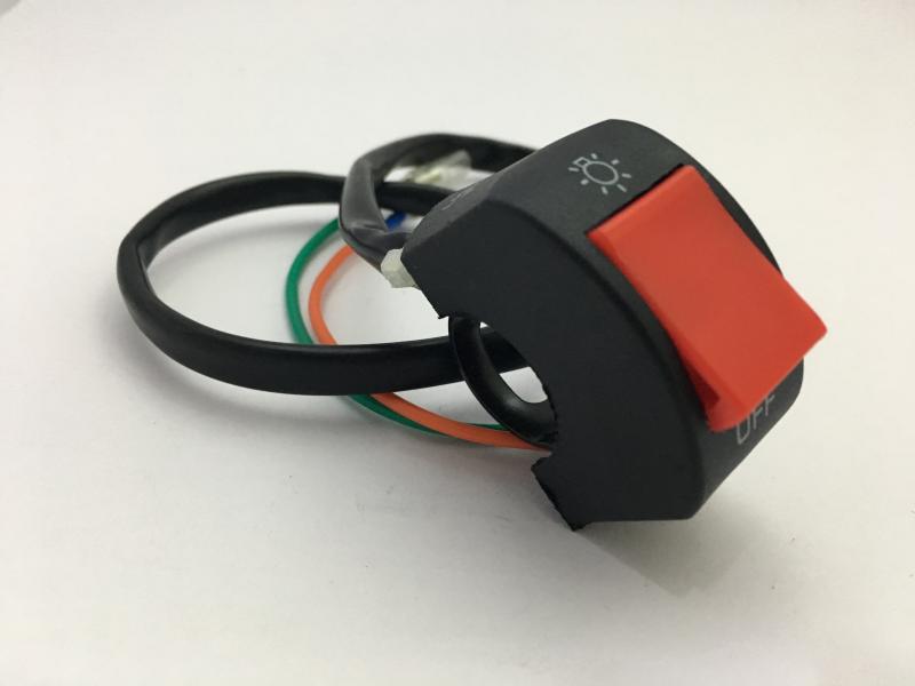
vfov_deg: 48.2
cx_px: 458
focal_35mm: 29
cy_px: 343
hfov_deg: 61.7
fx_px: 767
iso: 200
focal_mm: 4.15
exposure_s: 1/30
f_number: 2.2
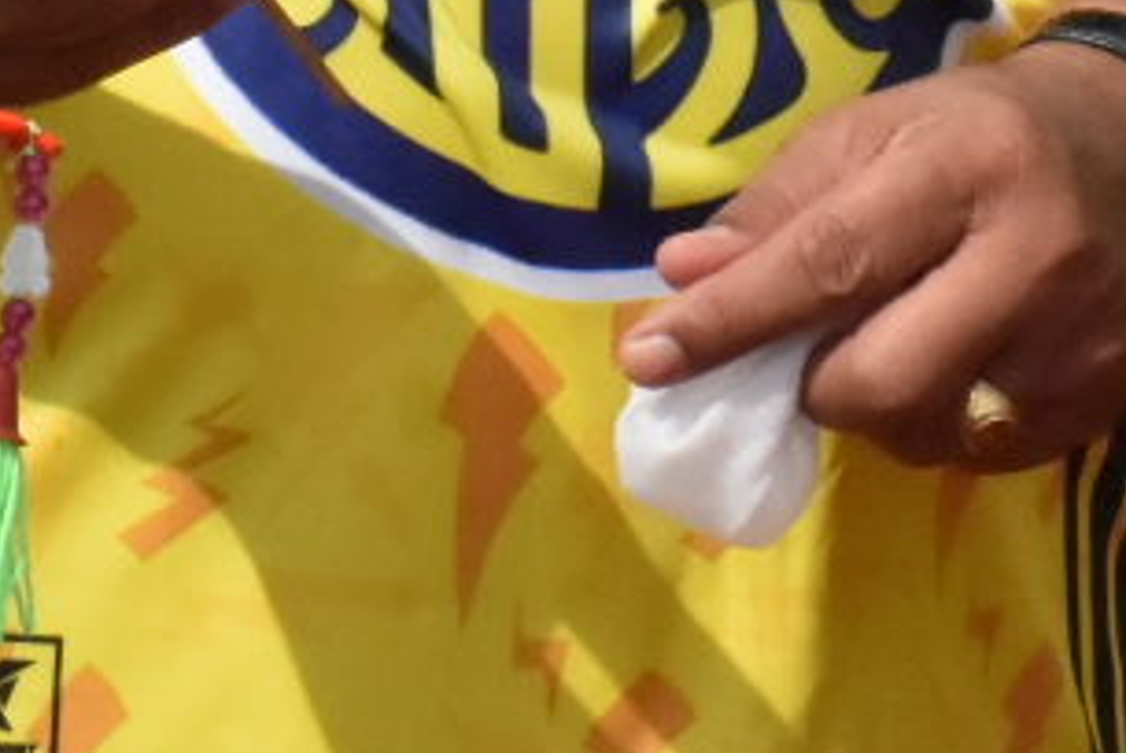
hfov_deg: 3.7
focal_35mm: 557
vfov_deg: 2.5
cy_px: -1130
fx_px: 17438
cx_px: 2060
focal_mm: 70
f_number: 16
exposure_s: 1/4000
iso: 2000
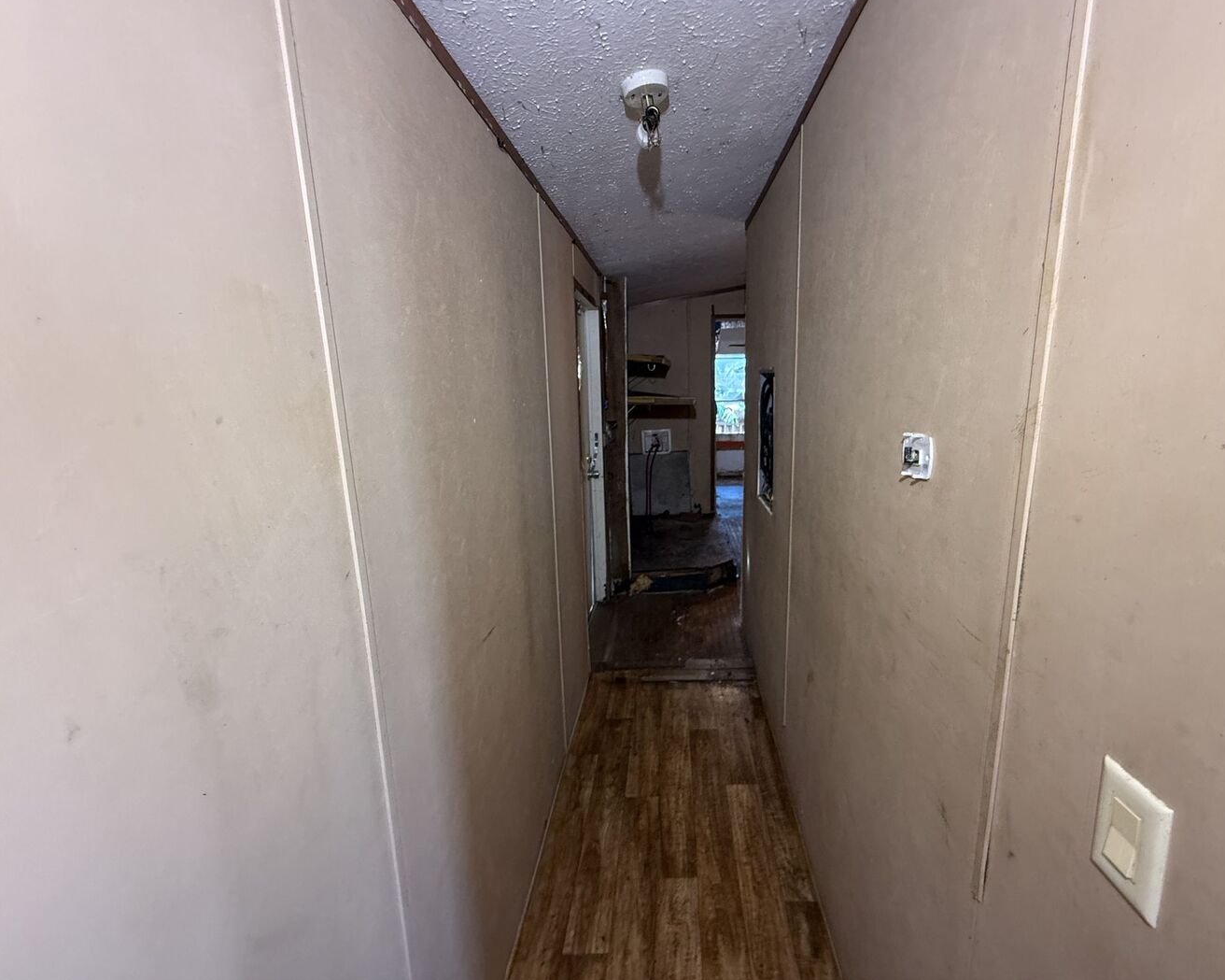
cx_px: 670
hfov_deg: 96.5
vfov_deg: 84.0
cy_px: 479
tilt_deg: -8.7
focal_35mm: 15
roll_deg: -0.1
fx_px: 544
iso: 250
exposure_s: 1/60
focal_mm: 2.22
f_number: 2.2
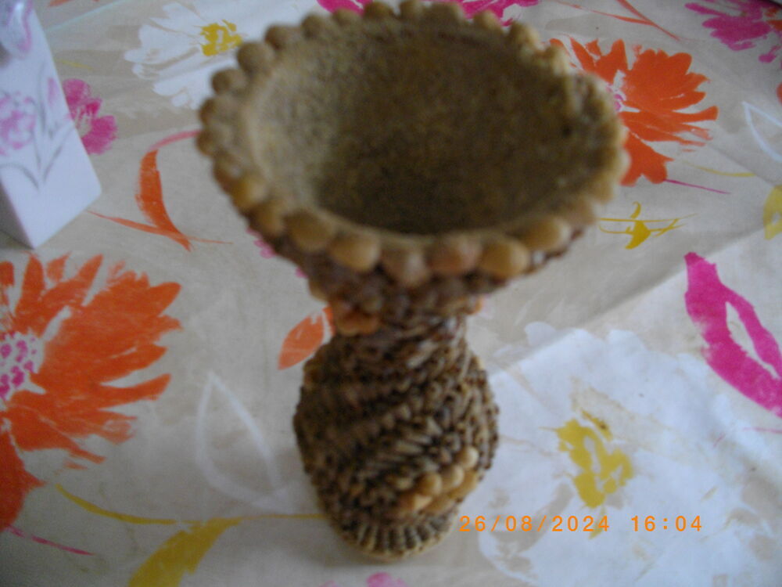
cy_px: 294
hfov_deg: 56.8
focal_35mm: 32
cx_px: 391
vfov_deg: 44.2
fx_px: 723
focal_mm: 5.7
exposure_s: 1/50
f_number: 2.9
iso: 200
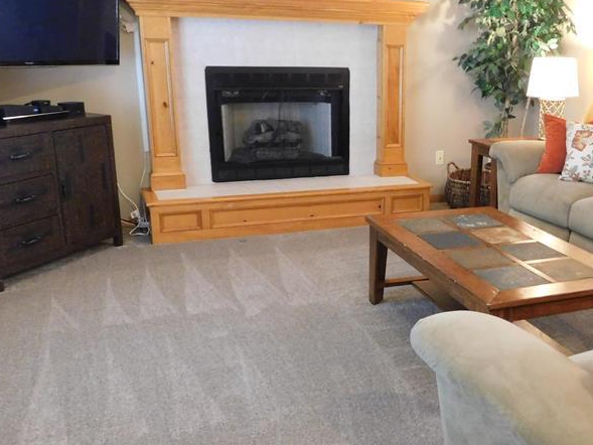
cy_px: 259
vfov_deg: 35.9
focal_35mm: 40
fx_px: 685
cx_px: 437
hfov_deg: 45.3
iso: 560
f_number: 3
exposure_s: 1/8
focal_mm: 4
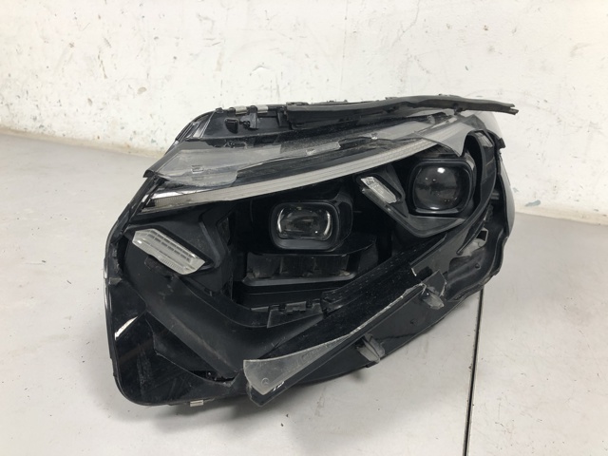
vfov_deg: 49.7
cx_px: 304
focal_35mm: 28
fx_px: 492
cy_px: 228
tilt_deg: -20.3
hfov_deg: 63.4
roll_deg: -2.3
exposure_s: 1/25
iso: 40
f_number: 1.8
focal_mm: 4
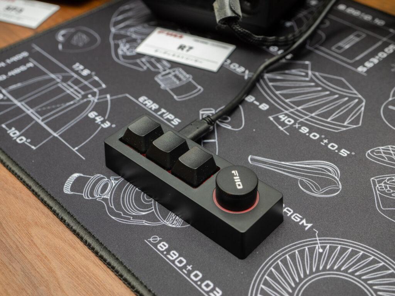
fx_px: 571
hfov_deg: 38.2
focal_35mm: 50
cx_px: 198
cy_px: 148
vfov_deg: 29.1
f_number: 4
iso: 800
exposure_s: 1/320
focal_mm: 25
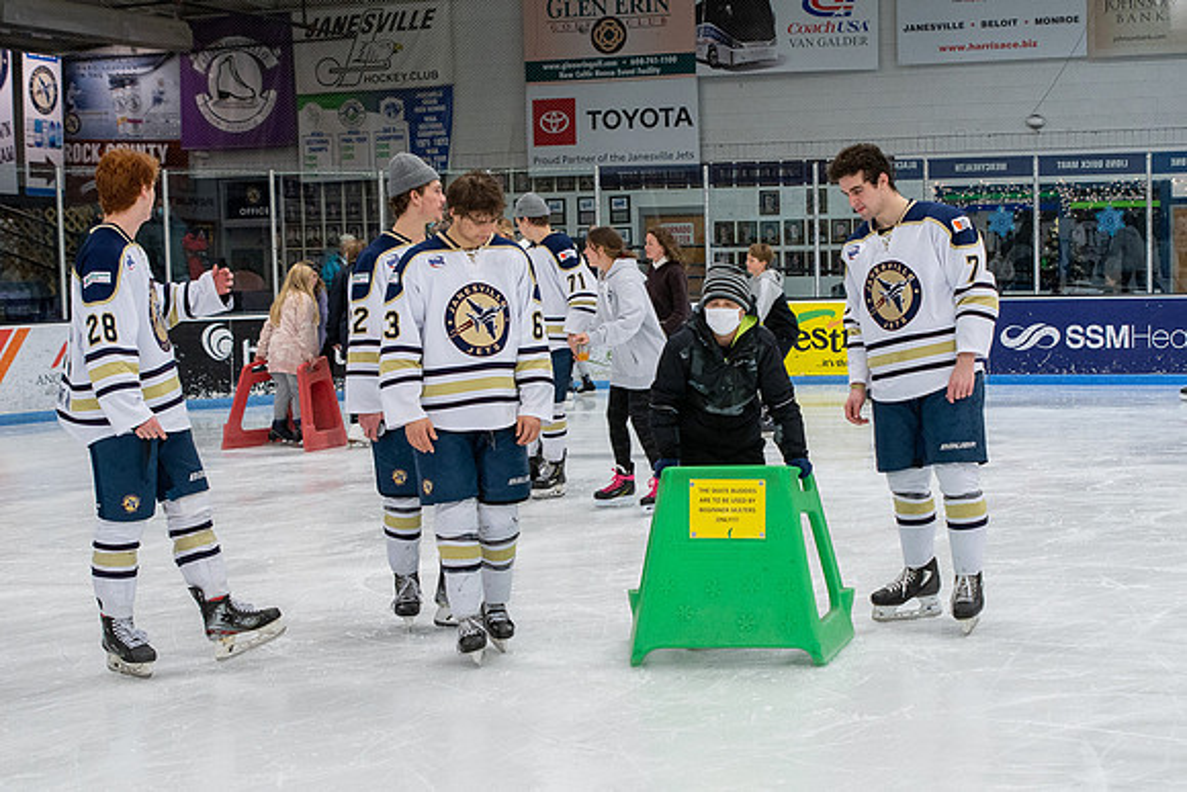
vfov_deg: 20.6
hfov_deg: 30.5
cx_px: 693
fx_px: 2175
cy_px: 470
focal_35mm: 66
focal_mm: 32
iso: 320
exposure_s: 1/250
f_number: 4
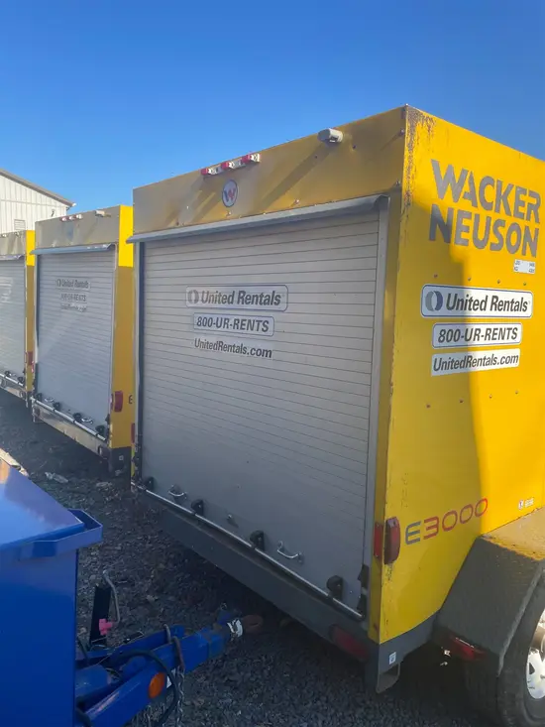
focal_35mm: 26
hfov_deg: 53.1
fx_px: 546
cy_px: 364
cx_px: 272
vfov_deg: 67.3
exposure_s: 1/1770
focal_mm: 4.2
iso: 32
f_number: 1.6
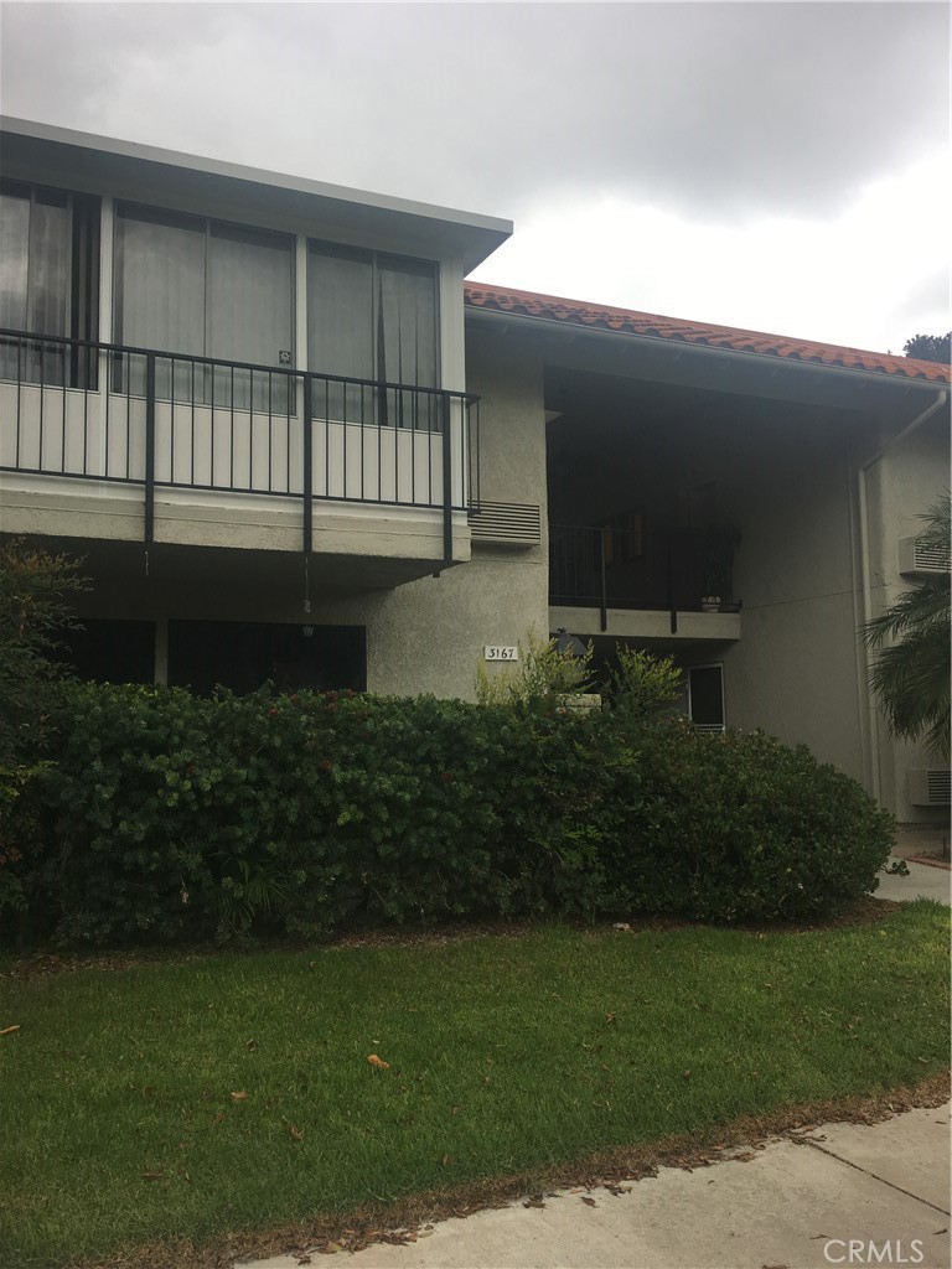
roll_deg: +1.3
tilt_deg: +8.7
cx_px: 476
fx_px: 1063
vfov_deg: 61.7
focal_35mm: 29
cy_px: 634
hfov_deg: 48.2
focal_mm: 4.15
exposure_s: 1/481
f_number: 2.2
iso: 25
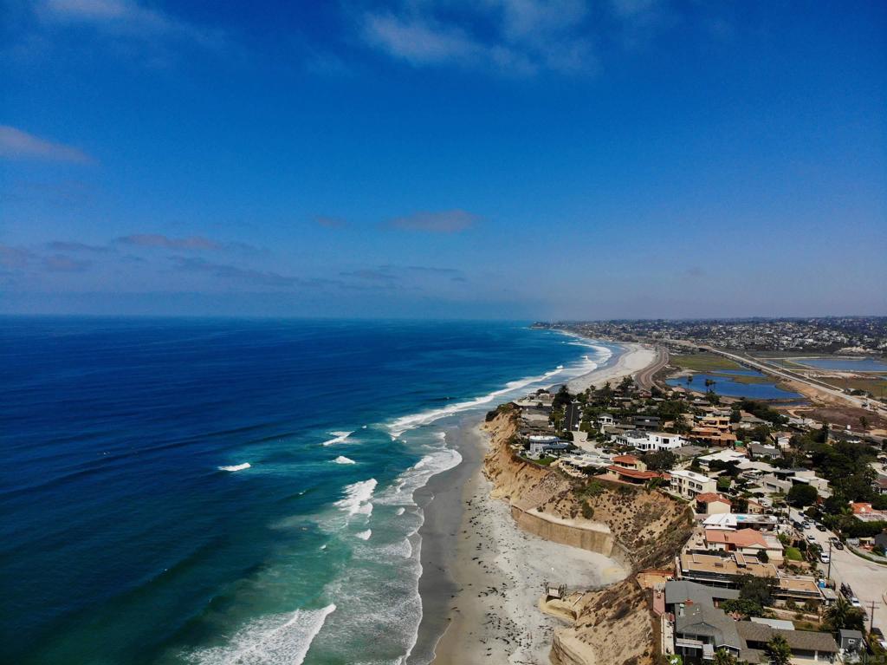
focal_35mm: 24
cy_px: 332
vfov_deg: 56.8
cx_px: 444
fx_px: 615
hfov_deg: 71.6
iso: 101
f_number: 2.8
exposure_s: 1/2462
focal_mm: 4.5
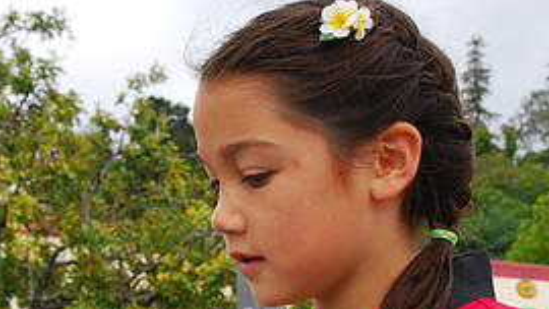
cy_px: 246
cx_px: 262
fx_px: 1327
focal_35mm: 91
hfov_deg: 23.4
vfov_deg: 13.2
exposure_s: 1/180
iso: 250
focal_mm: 27
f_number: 8
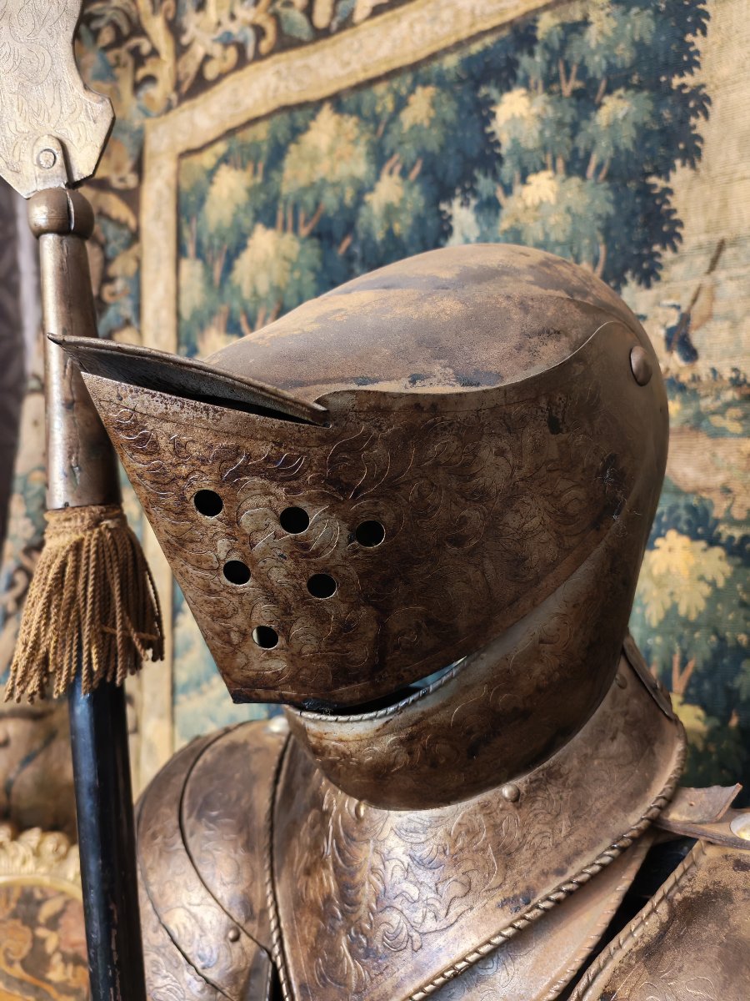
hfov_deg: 51.4
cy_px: 500
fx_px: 780
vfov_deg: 65.3
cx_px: 375
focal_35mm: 27
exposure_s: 1/50
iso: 2384
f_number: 1.9
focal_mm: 6.12
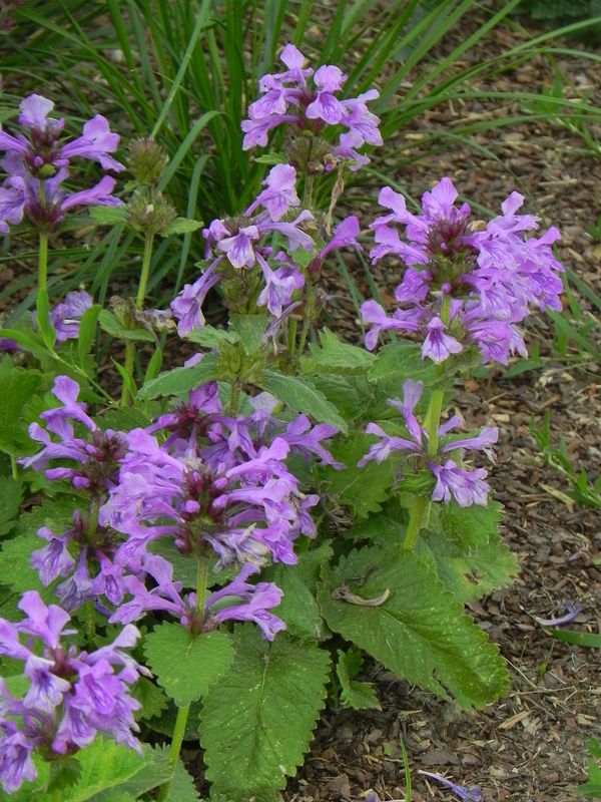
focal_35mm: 247
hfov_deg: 6.0
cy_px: 401
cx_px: 300
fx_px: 5718
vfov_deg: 8.0
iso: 160
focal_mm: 44
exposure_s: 1/160
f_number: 5
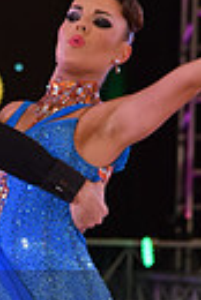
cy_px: 348
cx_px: -59
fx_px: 4460
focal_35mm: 534
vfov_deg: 3.8
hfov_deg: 2.6
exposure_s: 1/250
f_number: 5.6
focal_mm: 120
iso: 1600
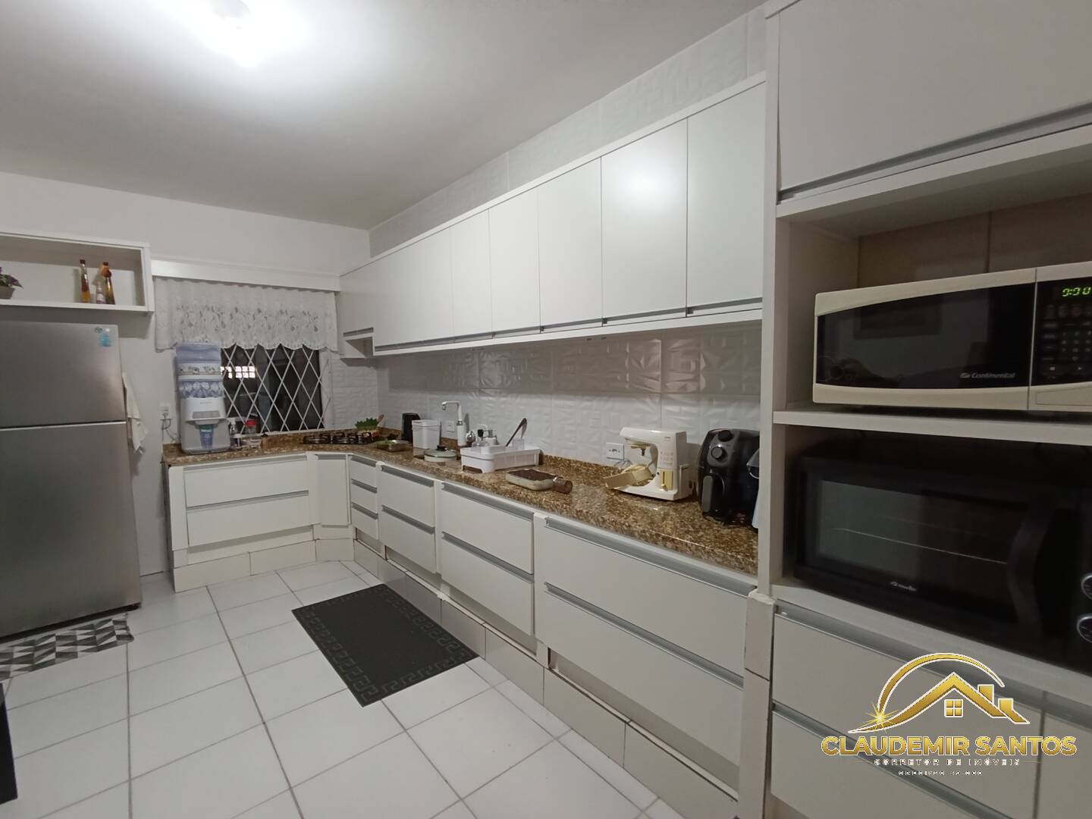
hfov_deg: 94.5
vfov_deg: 78.1
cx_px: 546
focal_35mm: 16
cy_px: 410
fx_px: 505
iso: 320
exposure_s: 1/40
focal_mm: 1.65
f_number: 2.2
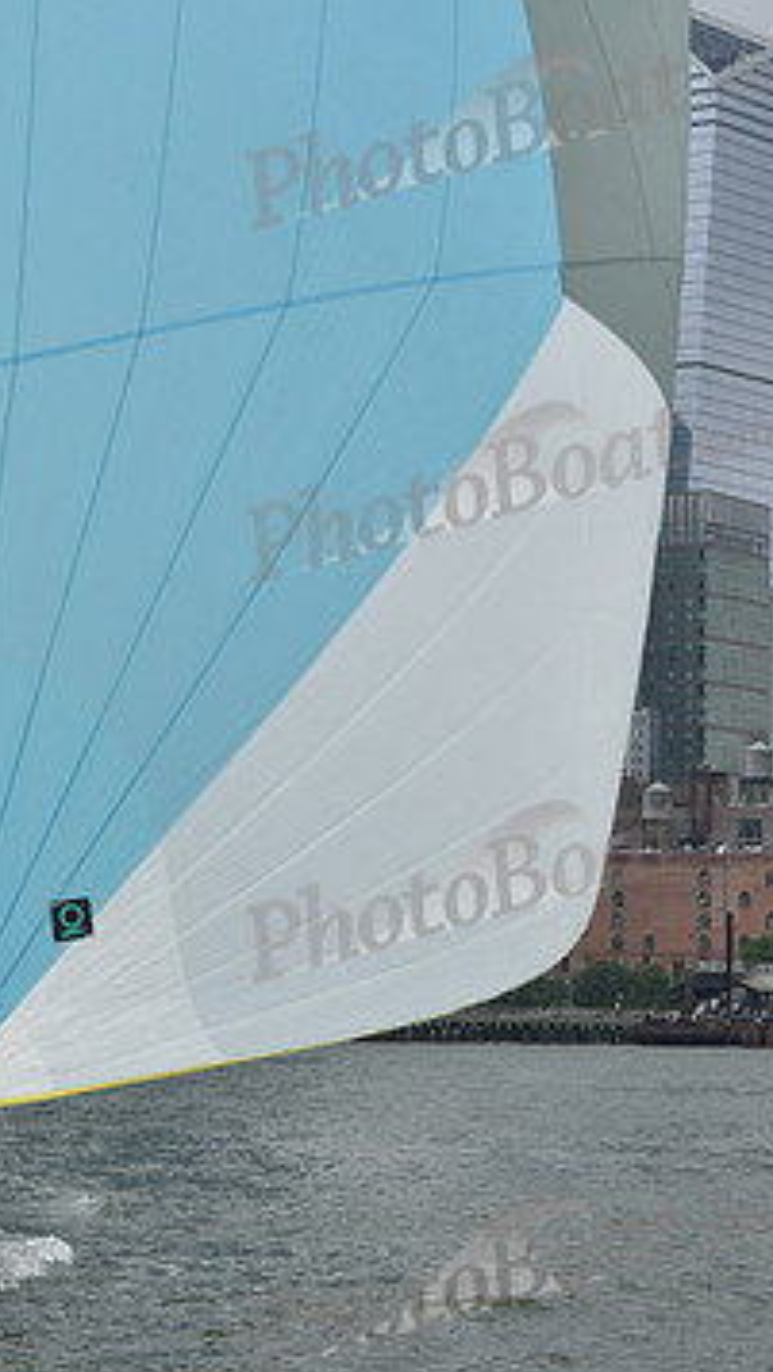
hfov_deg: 10.1
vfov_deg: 18.0
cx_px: 50
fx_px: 4333
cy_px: 736
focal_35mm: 119
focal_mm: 70
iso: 400
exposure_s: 1/800
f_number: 8
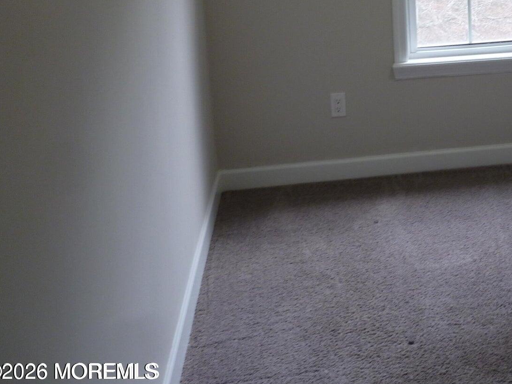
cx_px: 486
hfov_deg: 32.7
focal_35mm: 55
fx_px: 814
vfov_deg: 25.6
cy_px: 29
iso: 100
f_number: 3.3
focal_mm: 5
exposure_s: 1/30
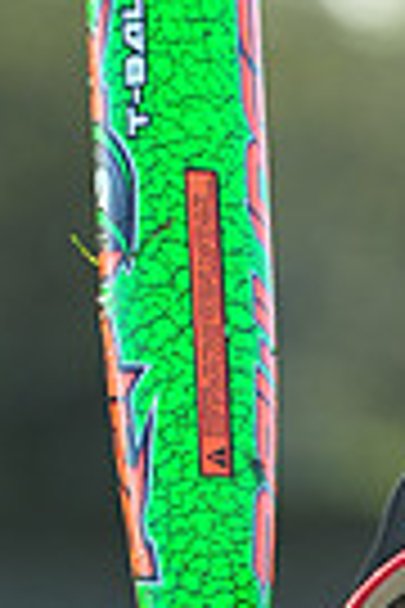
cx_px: 396
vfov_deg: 2.4
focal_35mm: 861
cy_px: 919
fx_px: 14528
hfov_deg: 1.6
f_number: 7.1
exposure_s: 1/500
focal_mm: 200
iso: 400
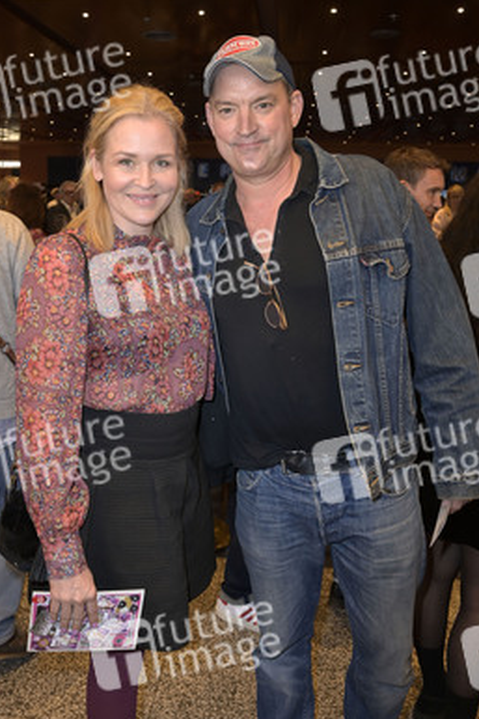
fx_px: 579
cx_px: 239
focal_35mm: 29
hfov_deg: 44.9
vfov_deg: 63.7
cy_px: 367
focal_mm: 28
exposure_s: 1/40
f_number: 5.6
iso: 1250
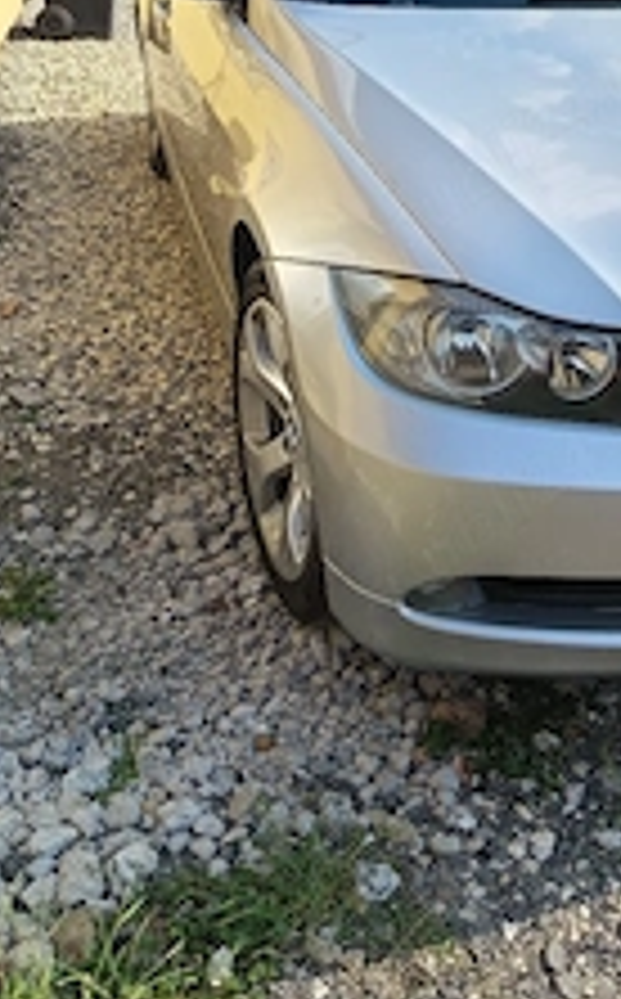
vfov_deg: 41.7
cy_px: 200
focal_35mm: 46
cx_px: 616
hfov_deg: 26.4
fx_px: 1250
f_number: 1.75
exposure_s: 1/526
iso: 100
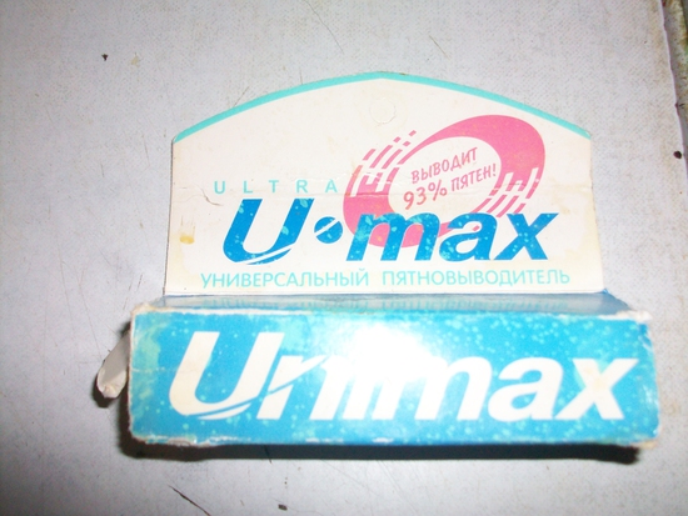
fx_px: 676
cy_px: 258
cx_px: 344
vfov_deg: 41.8
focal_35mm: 34
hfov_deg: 53.9
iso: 160
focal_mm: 5.7
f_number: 2.8
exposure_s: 1/60
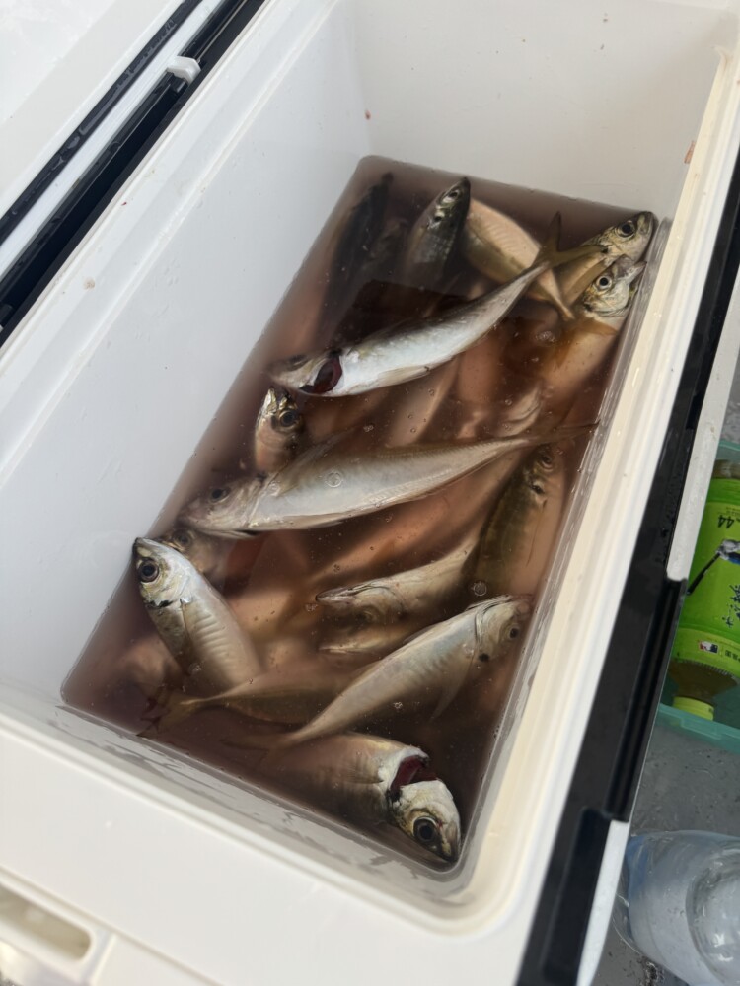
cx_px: 370
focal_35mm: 24
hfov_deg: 56.8
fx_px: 684
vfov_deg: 71.6
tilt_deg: -61.8
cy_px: 493
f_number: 1.78
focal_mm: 6.76
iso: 80
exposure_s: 1/121
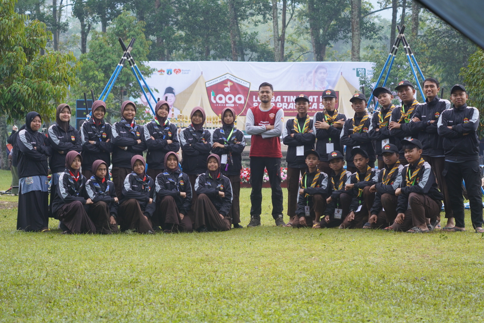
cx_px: 242
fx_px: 1413
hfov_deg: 19.4
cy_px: 162
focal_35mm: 105
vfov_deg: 13.1
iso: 250
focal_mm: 70
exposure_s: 1/160
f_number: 4.5
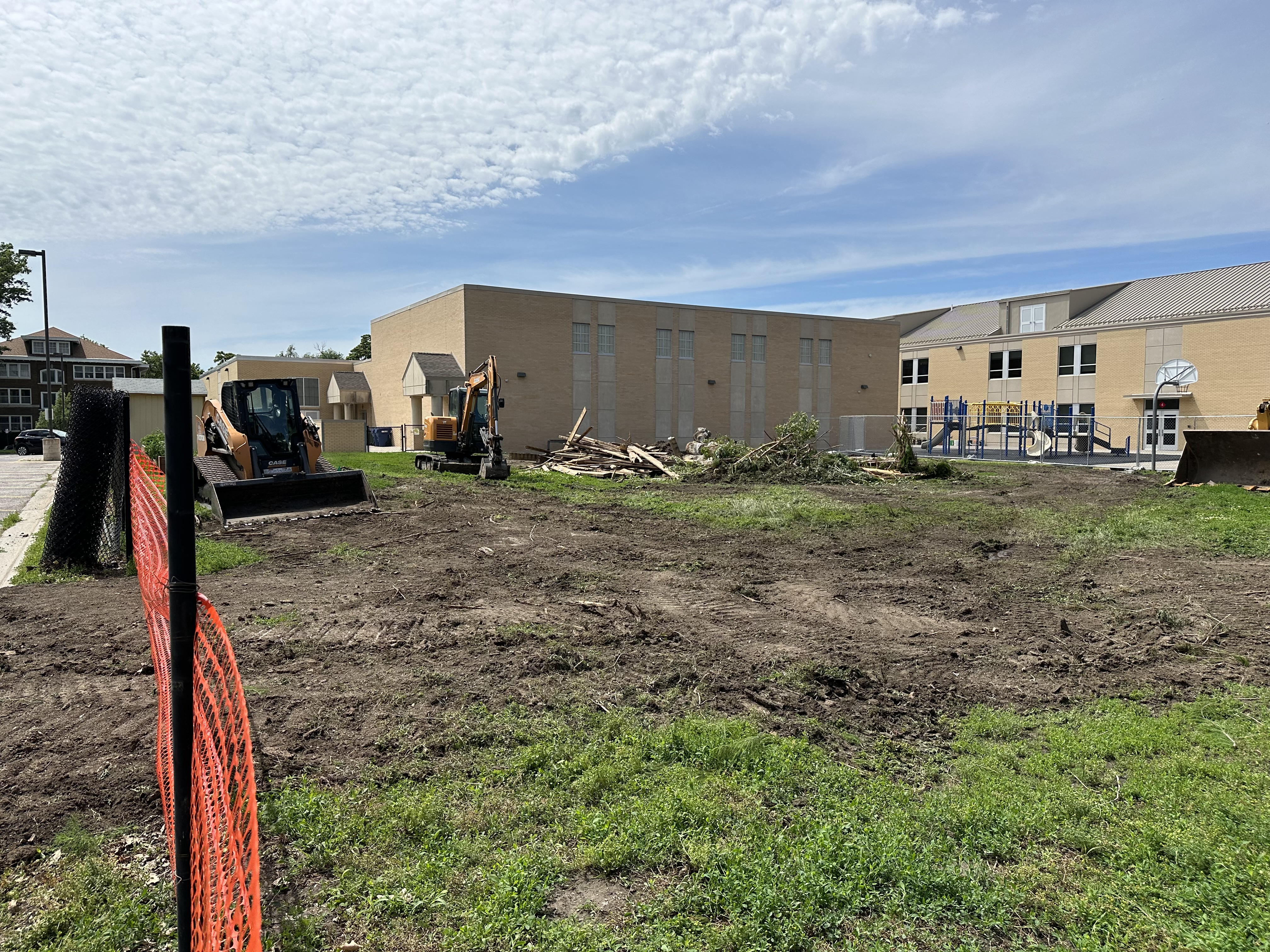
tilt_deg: -2.8
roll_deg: +0.5
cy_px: 476
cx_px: 635
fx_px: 881
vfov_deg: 56.8
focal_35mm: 24
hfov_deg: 71.6
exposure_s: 1/6211
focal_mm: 6.86
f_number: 1.78
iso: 80
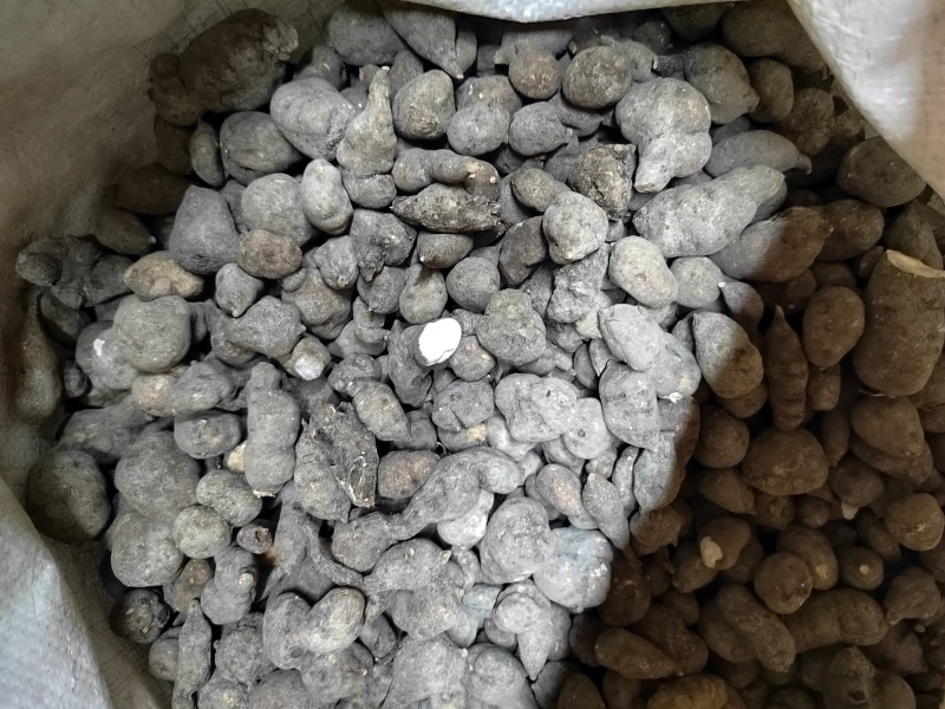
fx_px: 628
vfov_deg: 58.9
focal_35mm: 23
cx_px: 472
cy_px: 354
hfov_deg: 73.9
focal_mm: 5.52
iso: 4760
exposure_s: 1/25
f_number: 1.9
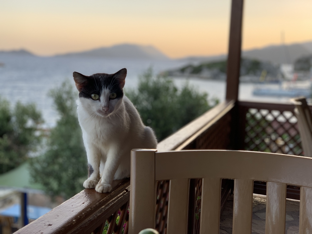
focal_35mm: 52
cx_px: 156
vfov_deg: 28.0
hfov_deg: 36.8
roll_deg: -2.5
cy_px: 117
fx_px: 469
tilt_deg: -5.6
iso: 20
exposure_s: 1/122
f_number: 2.4
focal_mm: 6
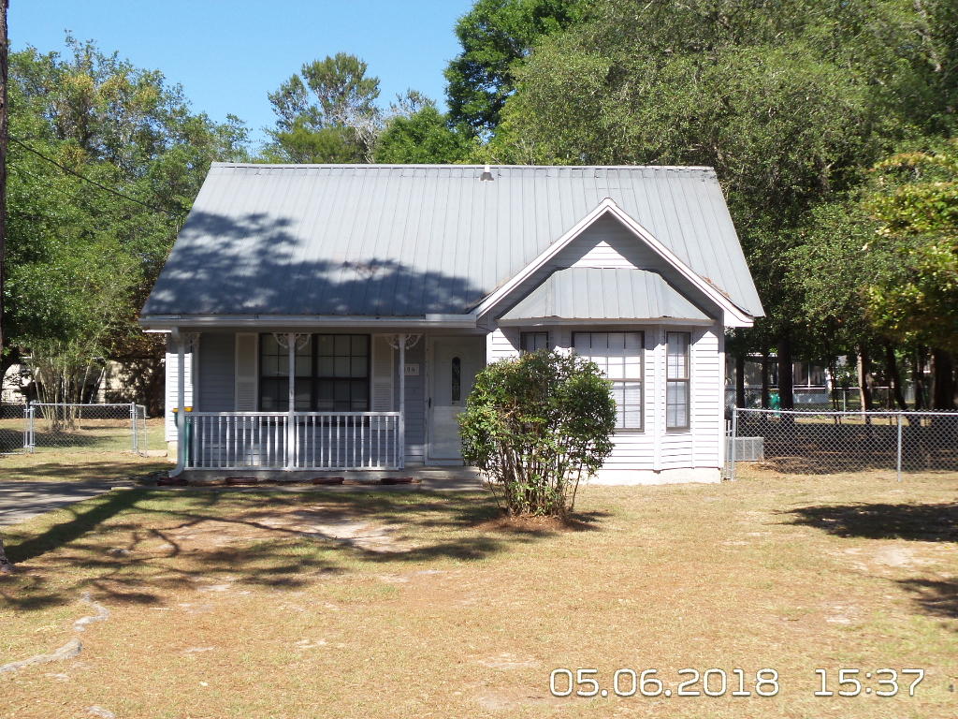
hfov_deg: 37.5
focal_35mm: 51
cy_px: 360
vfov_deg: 28.6
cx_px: 479
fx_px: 1411
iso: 100
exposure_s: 1/640
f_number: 3.8
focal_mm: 9.2
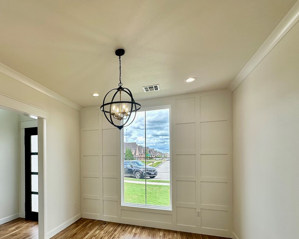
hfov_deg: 74.6
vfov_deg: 64.0
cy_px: 158
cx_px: 94
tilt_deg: -0.1
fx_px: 186
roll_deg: +0.6
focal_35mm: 21
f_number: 2.2
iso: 40
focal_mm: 2.22
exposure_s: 1/305
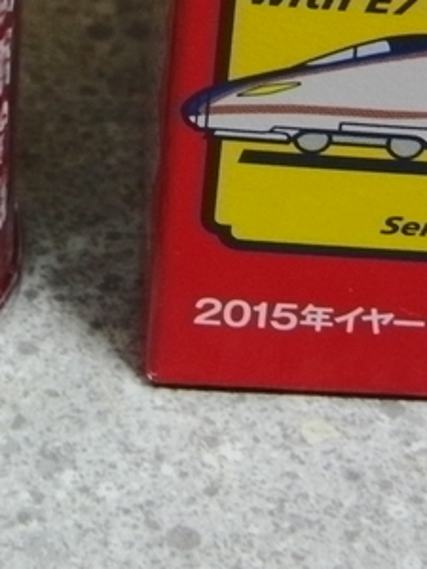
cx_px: 118
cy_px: 4
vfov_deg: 11.1
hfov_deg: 8.4
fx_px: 2895
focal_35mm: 176
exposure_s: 1/13
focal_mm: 11.6
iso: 400
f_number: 4.4
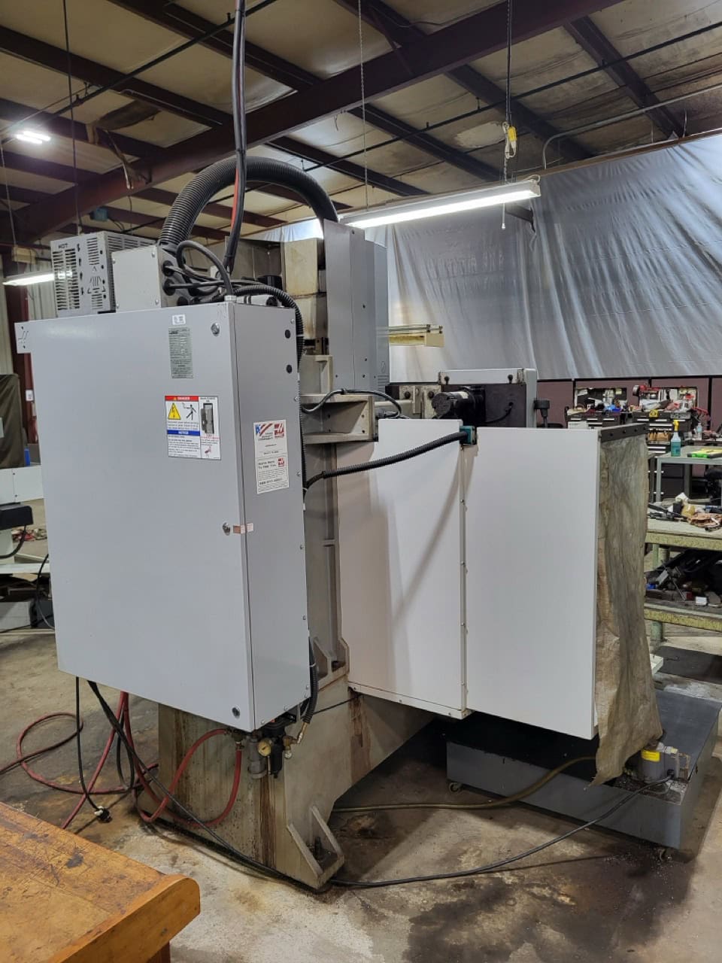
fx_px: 723
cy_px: 482
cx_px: 361
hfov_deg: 53.1
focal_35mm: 26
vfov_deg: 67.3
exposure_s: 1/40
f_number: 1.8
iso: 160
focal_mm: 5.4
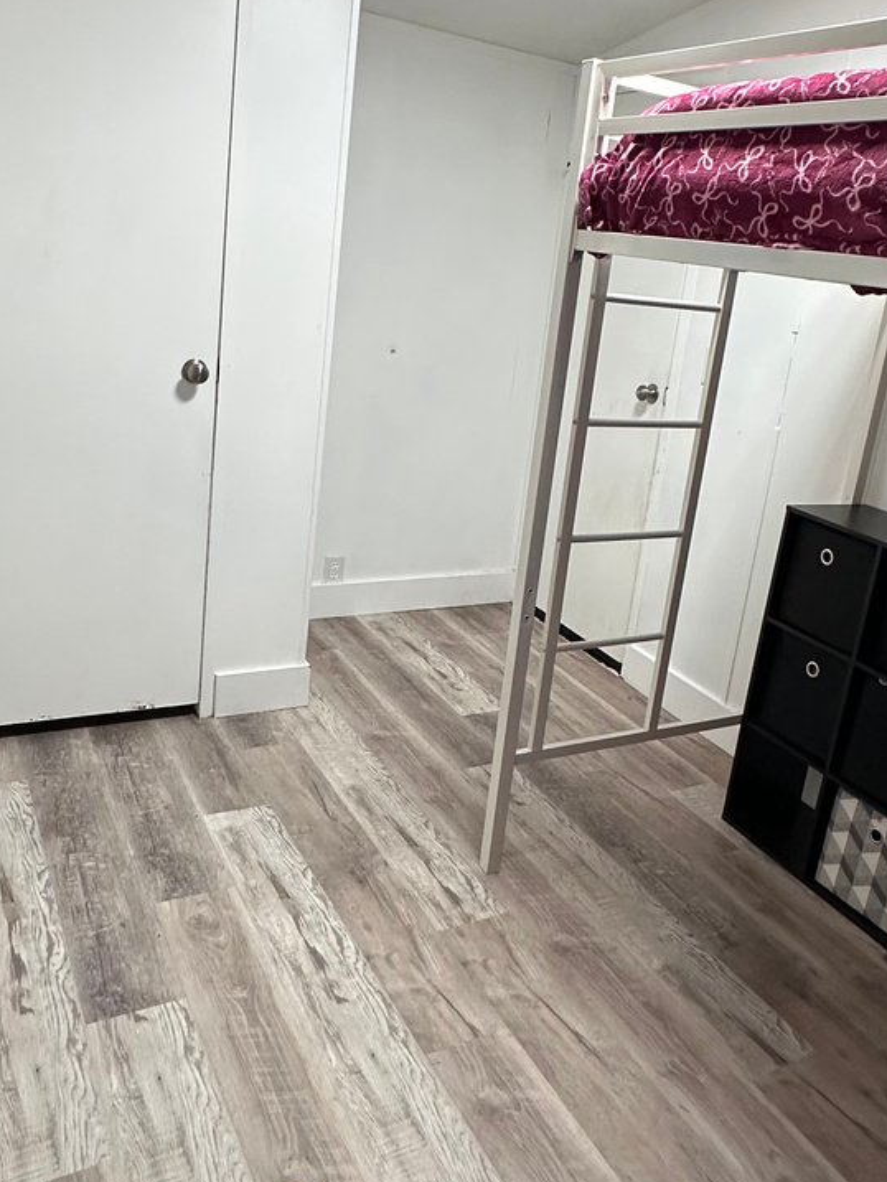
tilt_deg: -15.6
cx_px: 511
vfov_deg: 59.8
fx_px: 1025
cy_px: 532
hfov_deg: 46.7
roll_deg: -8.7
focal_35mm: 30
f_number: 2.2
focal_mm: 2.22
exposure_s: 1/60
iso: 400
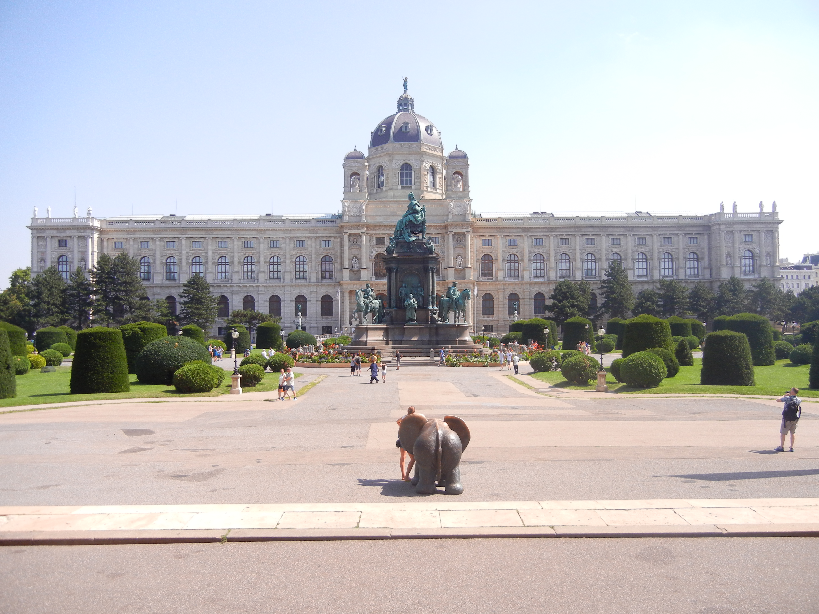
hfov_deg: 60.0
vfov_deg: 46.8
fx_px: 710
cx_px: 410
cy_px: 307
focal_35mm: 30
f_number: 3.5
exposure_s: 1/826
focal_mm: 5.4
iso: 160
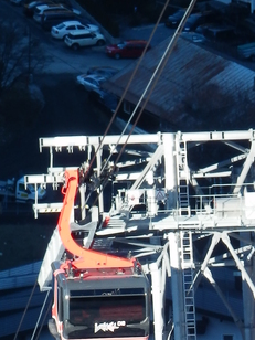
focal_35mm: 562
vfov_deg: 3.5
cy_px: 437
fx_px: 5520
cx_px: 240
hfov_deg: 2.6
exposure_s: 1/160
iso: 80
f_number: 5.7
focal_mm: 30.2
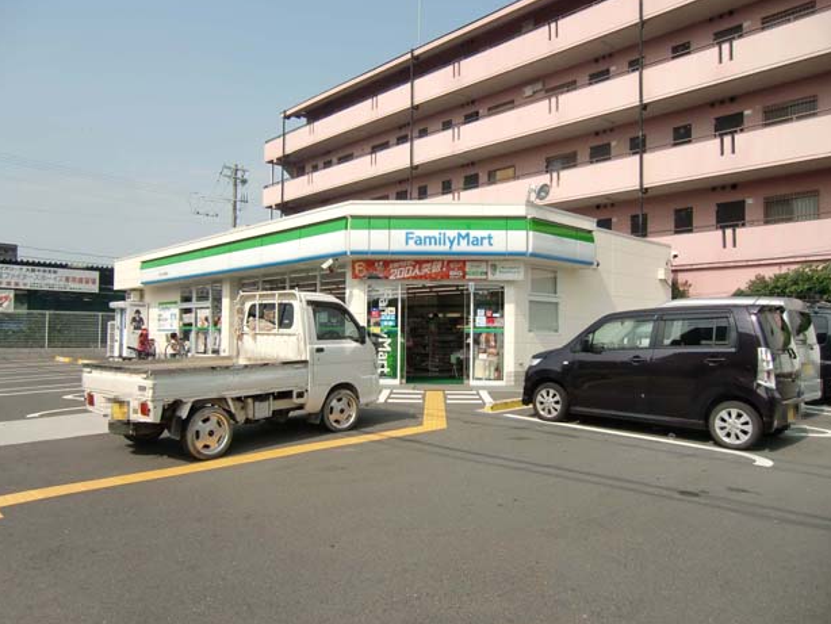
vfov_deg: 54.9
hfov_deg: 69.4
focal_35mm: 25
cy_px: 311
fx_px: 600
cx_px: 406
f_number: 7.5
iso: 64
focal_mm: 4.3
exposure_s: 1/200
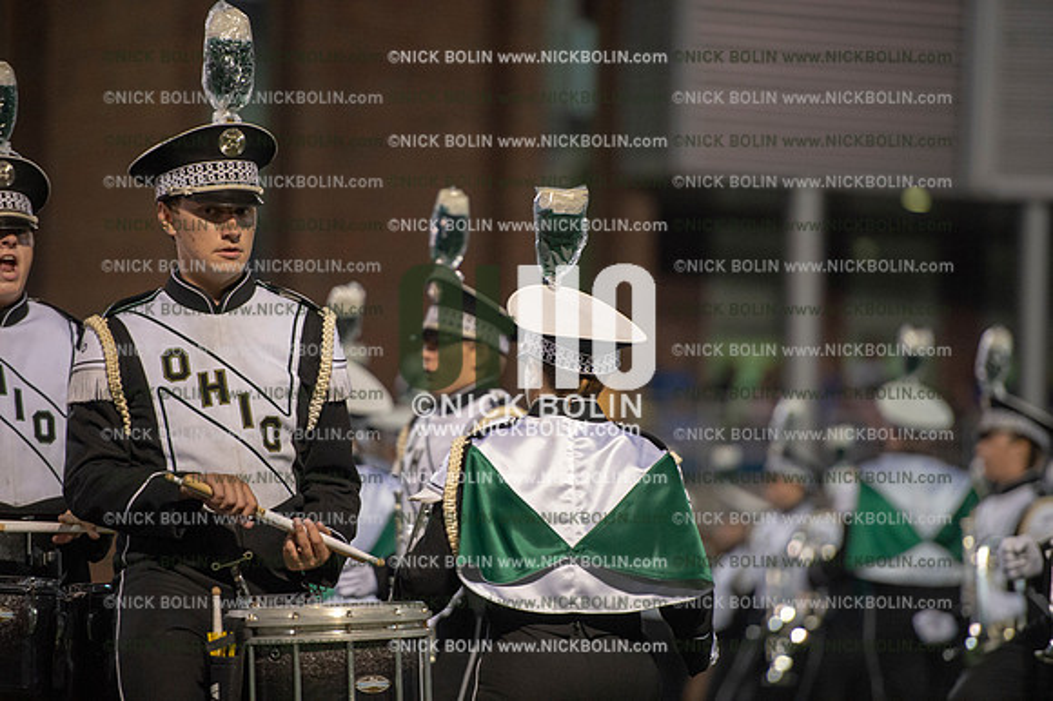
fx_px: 5846
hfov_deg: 10.3
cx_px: 526
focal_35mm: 200
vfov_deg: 6.9
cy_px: 350
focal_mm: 200
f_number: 2.8
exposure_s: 1/500
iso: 4000
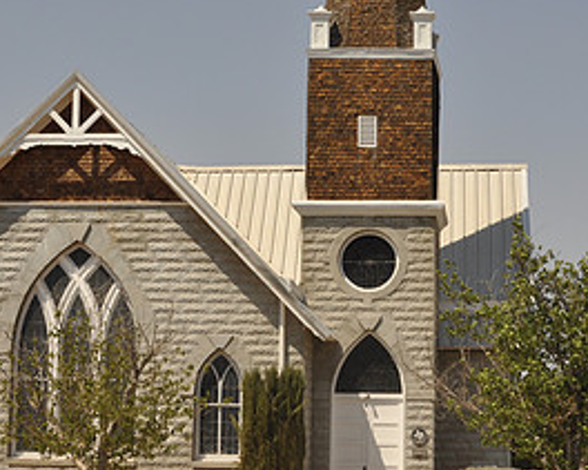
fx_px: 1879
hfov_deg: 17.8
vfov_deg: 14.2
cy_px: 92
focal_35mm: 108
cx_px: 352
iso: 200
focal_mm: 35
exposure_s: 1/250
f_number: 8
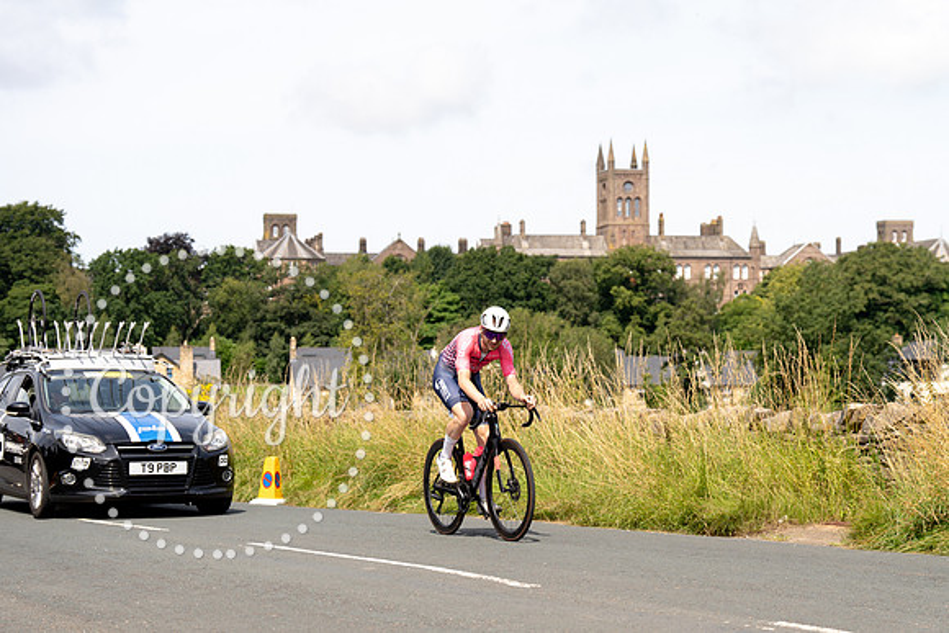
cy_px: 316
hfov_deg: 28.8
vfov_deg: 19.5
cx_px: 474
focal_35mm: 70
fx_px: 1846
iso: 100
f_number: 4.5
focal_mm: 70
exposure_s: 1/800
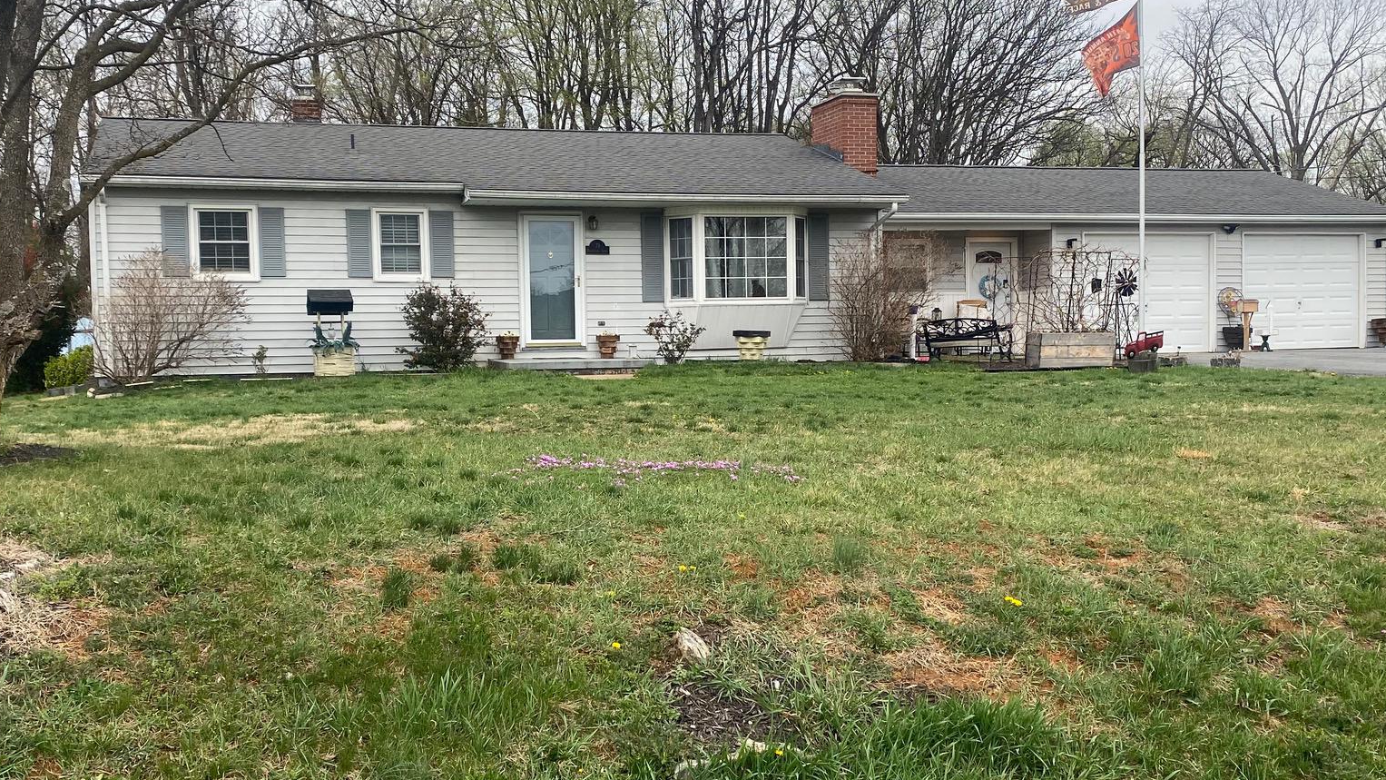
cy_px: 432
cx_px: 640
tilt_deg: -3.8
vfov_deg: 31.2
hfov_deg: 52.7
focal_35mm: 38
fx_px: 1397
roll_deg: +0.3
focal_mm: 4.25
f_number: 1.8
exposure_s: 1/504
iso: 32
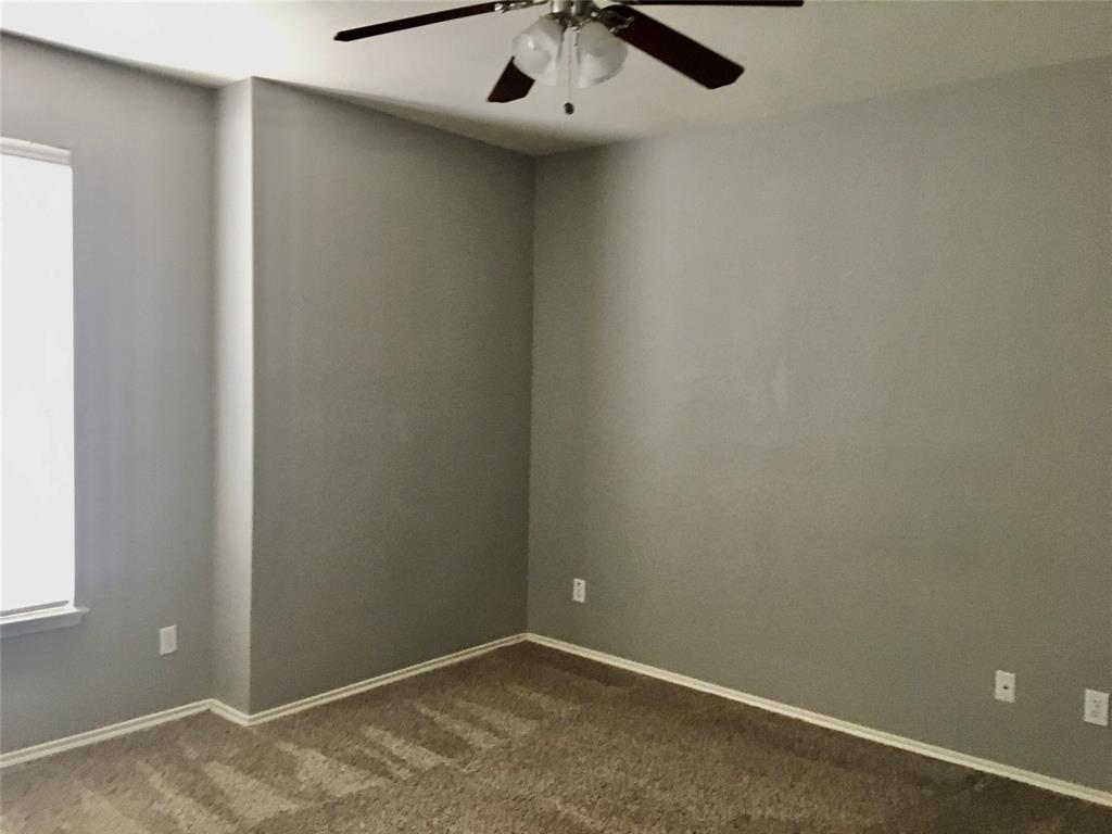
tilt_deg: -2.0
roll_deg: -0.4
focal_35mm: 29
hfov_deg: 61.7
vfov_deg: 48.2
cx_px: 556
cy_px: 417
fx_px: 932
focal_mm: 4.15
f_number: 2.2
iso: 200
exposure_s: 1/17
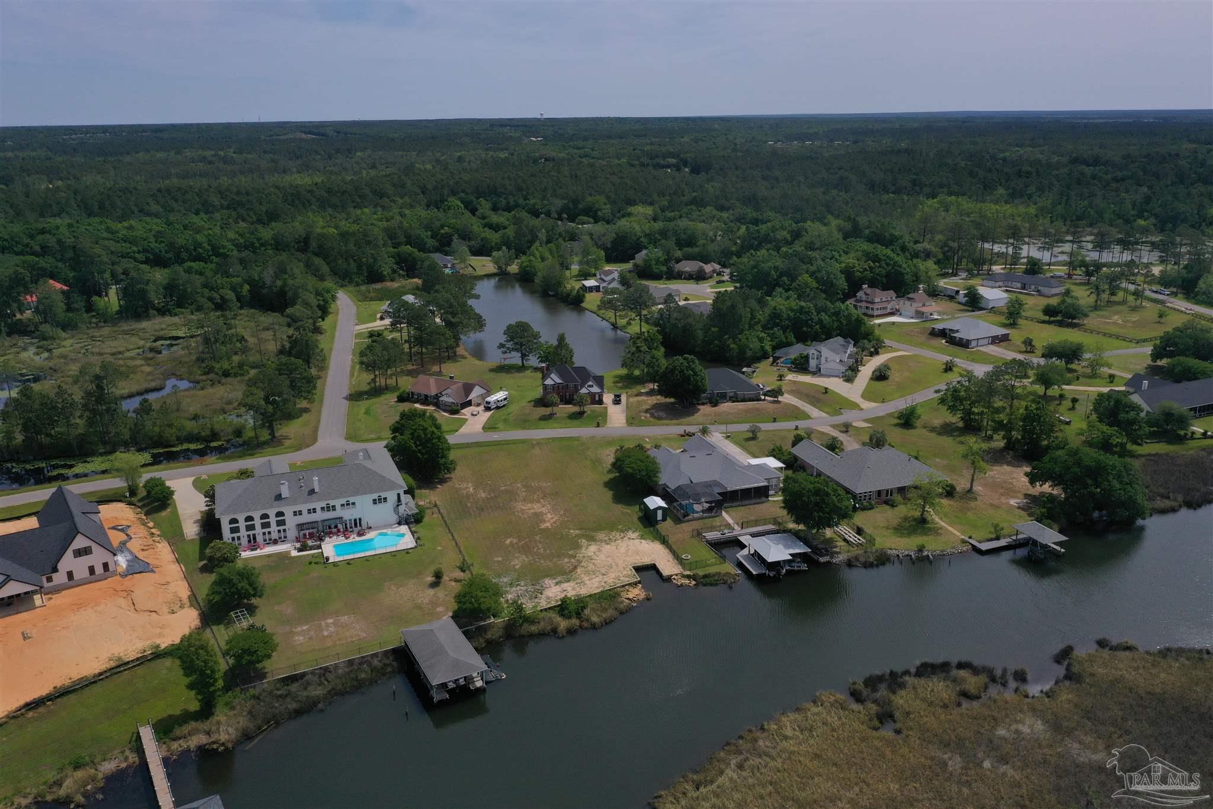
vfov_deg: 46.4
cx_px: 606
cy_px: 404
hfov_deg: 65.5
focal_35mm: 28
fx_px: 943
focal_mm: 10.26
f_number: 7.1
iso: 100
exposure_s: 1/800
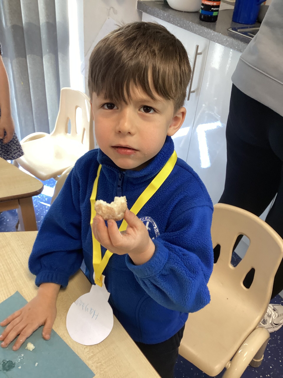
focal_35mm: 31
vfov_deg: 58.4
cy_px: 189
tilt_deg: -36.6
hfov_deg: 45.4
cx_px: 142
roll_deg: -5.3
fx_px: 338
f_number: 2.4
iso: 100
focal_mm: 3.3
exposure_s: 1/50
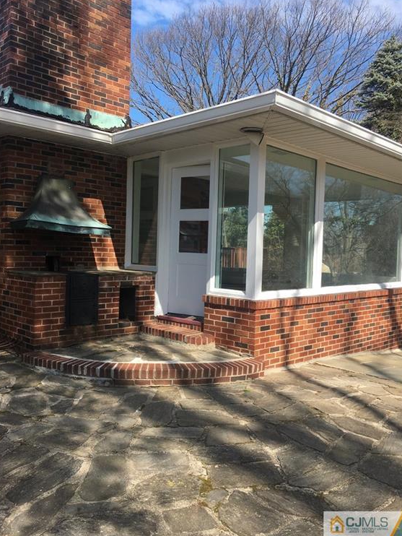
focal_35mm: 30
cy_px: 259
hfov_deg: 46.8
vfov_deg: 59.9
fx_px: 464
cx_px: 198
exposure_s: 1/785
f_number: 2.2
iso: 25
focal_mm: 4.15
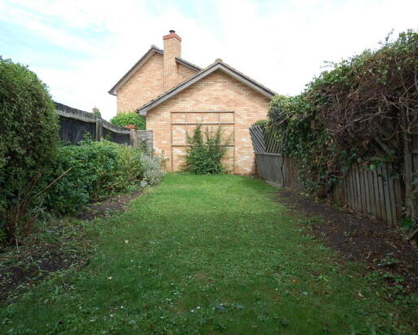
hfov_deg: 86.2
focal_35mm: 18
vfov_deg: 73.8
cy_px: 162
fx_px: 223
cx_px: 195
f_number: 10
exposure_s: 1/200
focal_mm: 10
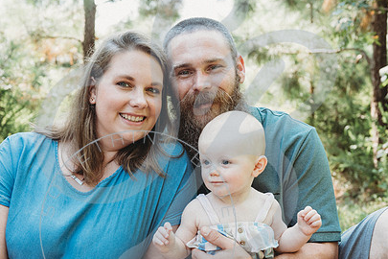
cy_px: 148
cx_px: 186
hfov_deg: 31.9
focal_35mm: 63
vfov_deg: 21.6
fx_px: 679
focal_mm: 44
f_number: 5
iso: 200
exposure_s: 1/125
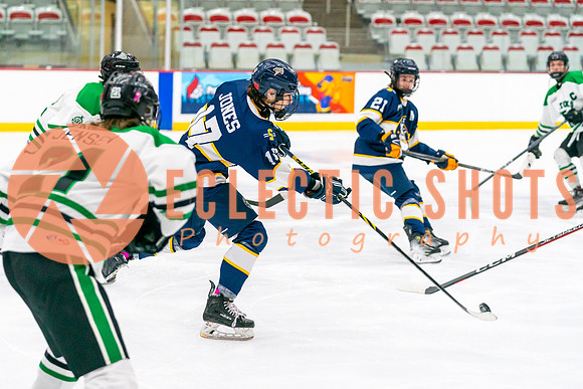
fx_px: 1708
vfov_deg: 13.0
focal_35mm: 105
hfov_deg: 19.3
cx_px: 230
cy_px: 193
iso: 3200
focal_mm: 83
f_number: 2.8
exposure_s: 1/1250
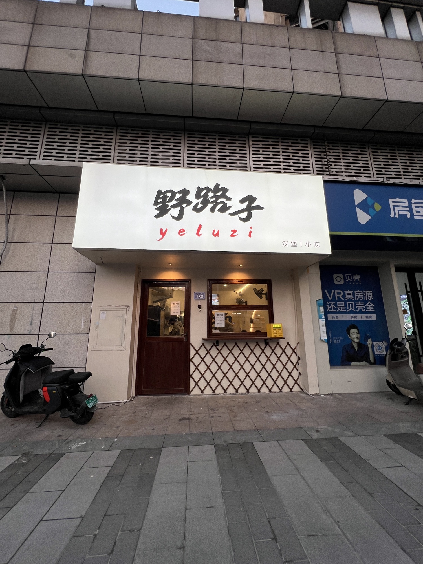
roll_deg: +0.8
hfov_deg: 89.9
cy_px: 282
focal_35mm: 13
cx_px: 212
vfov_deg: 106.2
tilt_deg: +12.4
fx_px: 212
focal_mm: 1.57
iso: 32
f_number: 1.8
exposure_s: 1/149
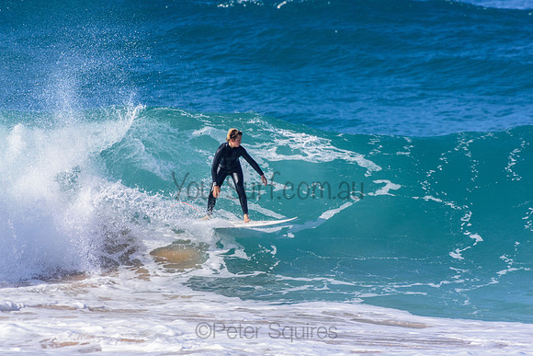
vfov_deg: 1.8
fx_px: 11106
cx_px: 266
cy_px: 178
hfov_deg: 2.7
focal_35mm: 750
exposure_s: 1/2000
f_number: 5.6
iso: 360
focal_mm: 500
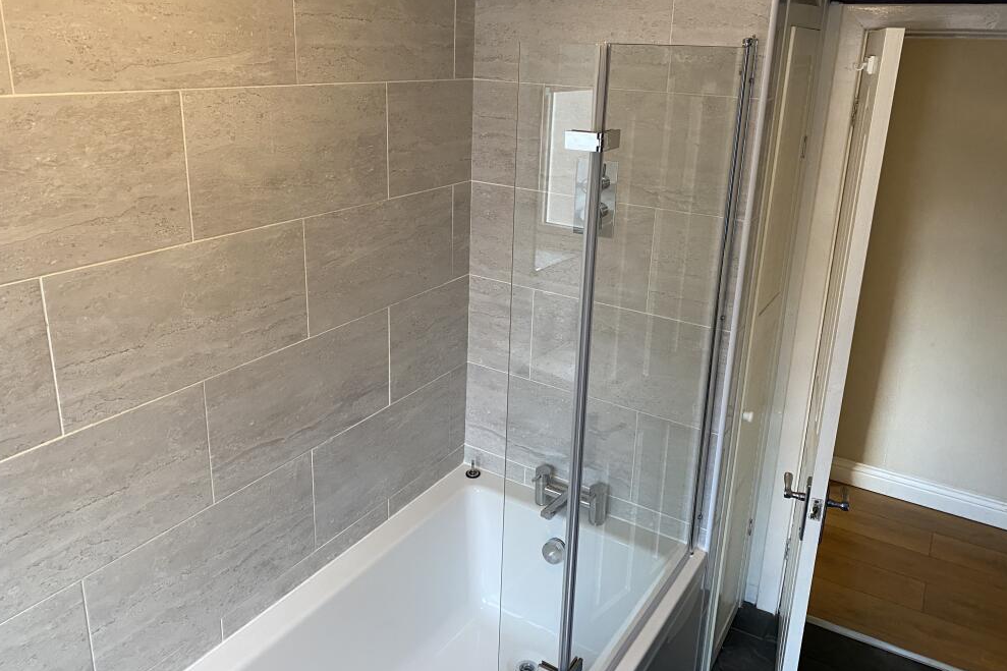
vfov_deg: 46.2
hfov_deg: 65.5
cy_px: 283
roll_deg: -2.9
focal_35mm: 28
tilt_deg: -17.1
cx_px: 513
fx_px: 783
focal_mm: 4.25
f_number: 1.8
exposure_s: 1/50
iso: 200
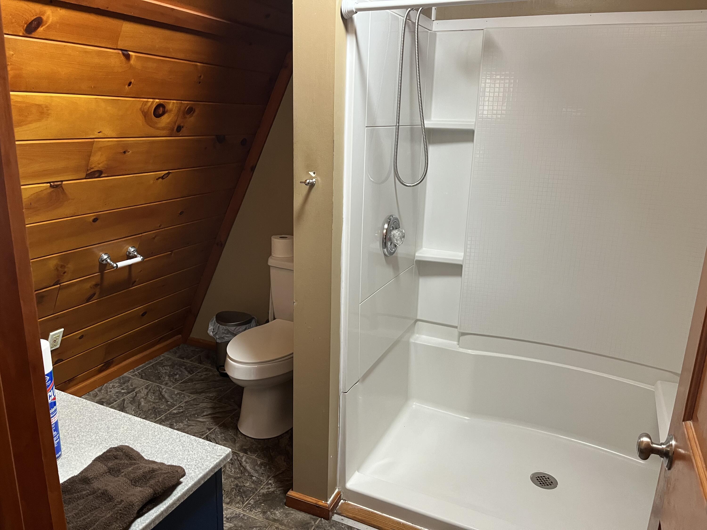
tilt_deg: -16.2
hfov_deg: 67.3
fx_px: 531
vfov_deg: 53.1
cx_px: 354
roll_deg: -1.0
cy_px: 265
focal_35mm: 26
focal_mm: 5.1
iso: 200
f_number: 1.6
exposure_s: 1/60
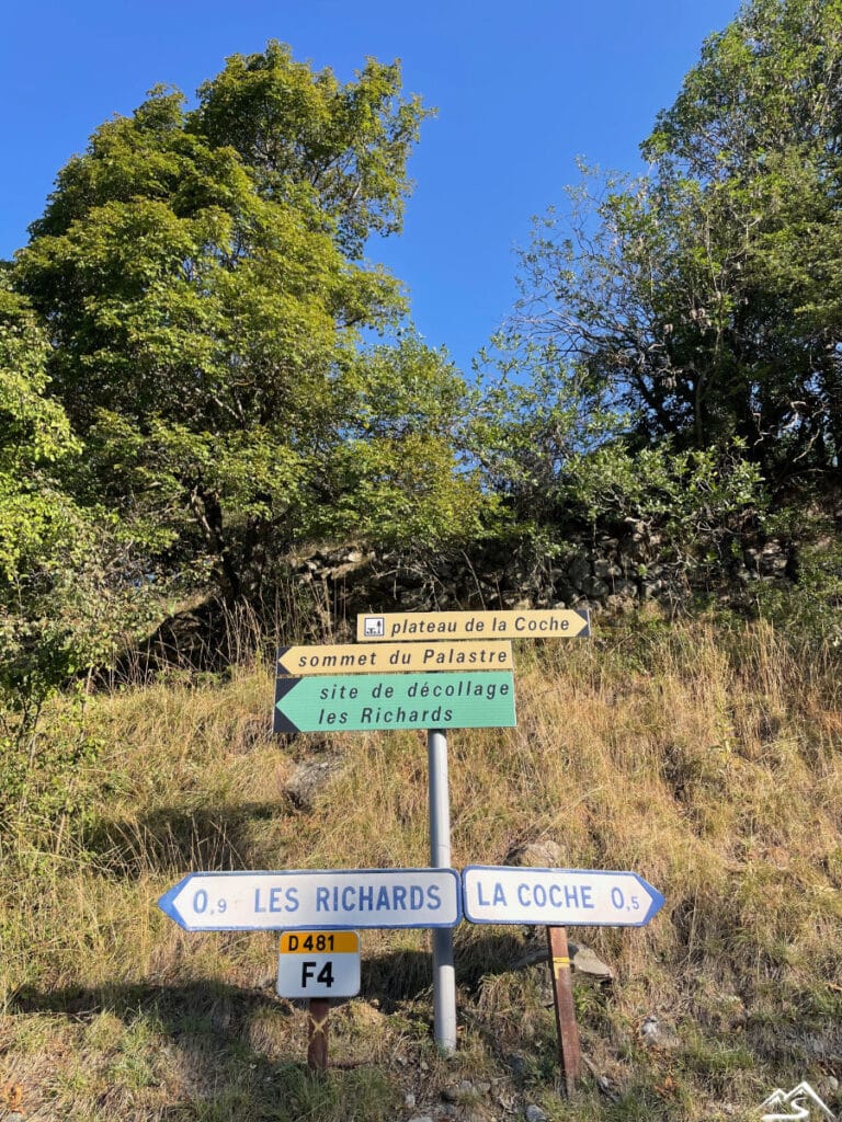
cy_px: 561
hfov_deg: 53.1
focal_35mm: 26
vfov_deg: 67.3
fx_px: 843
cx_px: 421
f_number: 1.6
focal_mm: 4.2
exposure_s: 1/1195
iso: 32
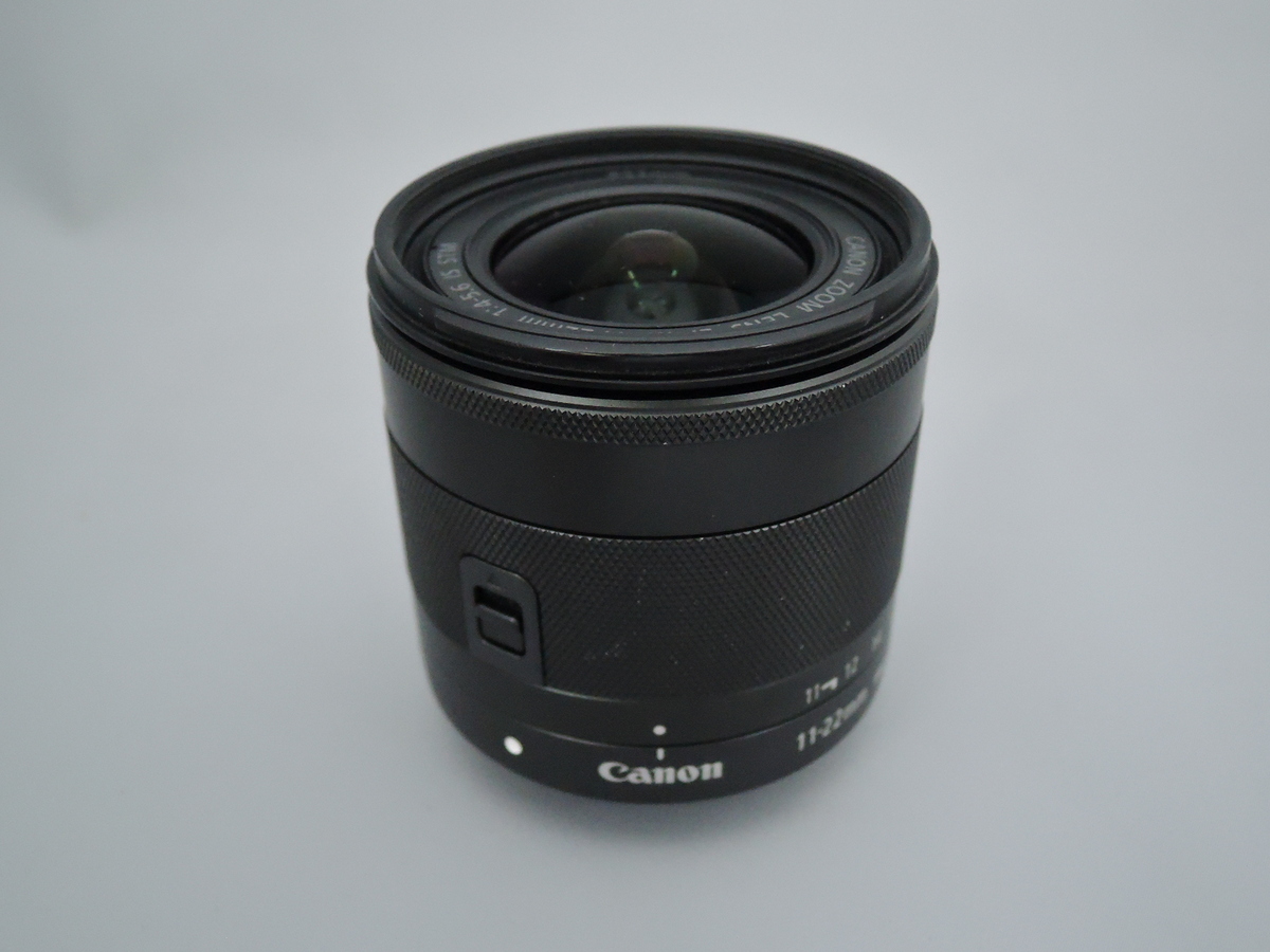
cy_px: 476
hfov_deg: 52.6
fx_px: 1284
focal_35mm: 35
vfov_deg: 40.7
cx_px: 635
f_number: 3.2
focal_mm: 7.5
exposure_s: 1/400
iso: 1600
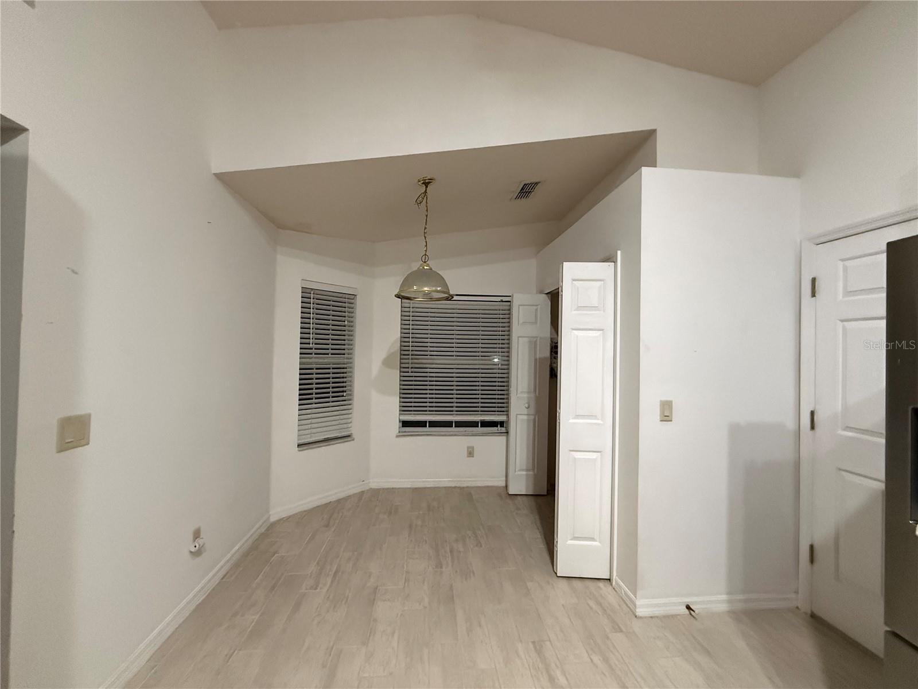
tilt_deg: +1.4
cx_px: 459
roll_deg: -1.0
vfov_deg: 85.7
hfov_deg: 102.1
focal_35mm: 14
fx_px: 371
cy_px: 344
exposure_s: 1/60
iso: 800
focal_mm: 2.22
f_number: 2.2
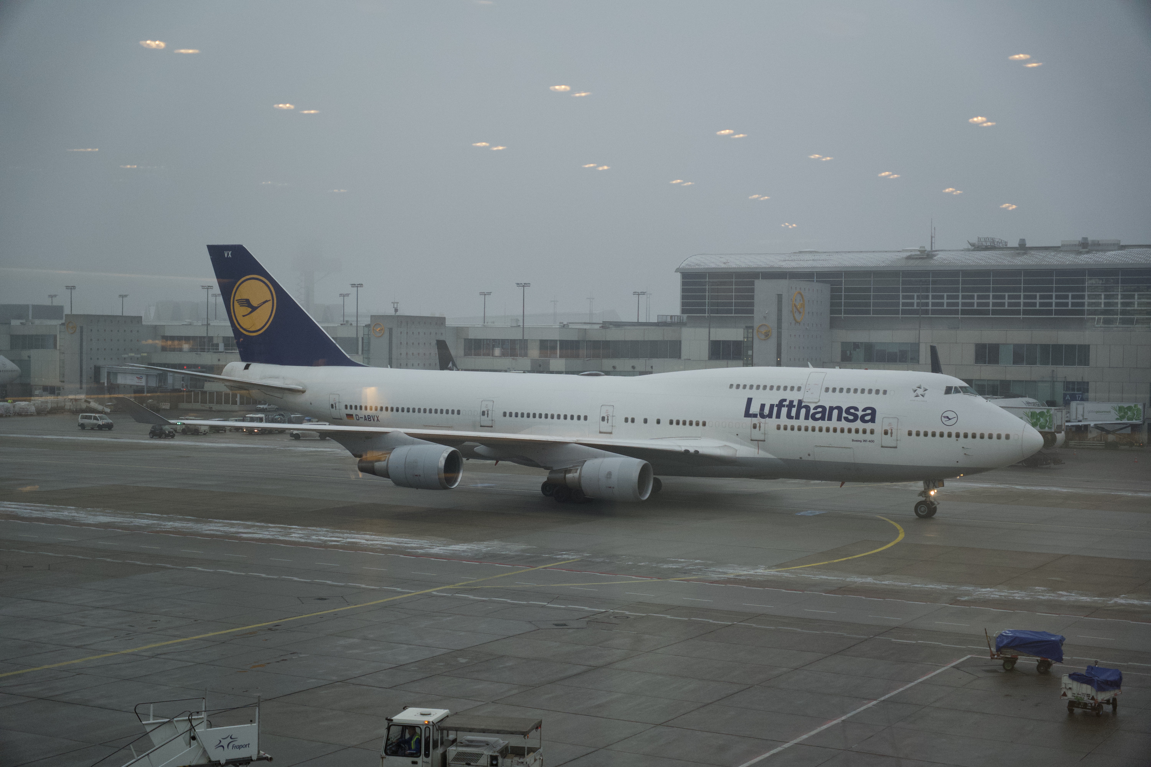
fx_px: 1654
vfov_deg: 26.1
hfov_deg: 38.4
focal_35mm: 52
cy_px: 384
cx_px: 576
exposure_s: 1/1600
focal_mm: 34.5
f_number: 2.8
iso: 1000
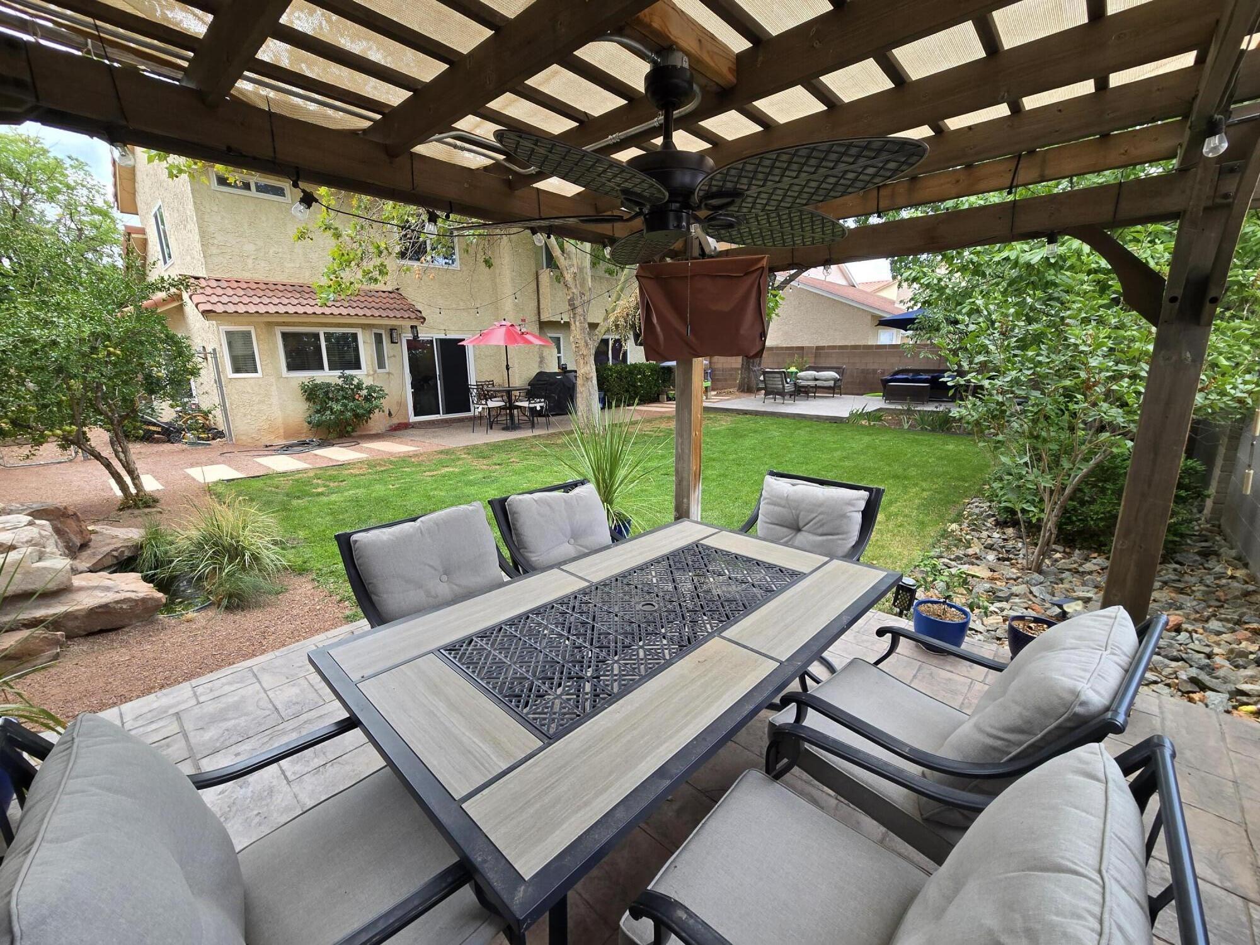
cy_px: 472
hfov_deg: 106.2
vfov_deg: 89.9
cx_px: 630
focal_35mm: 13
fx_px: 473
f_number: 2.2
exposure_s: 1/255
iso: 50
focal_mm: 2.2
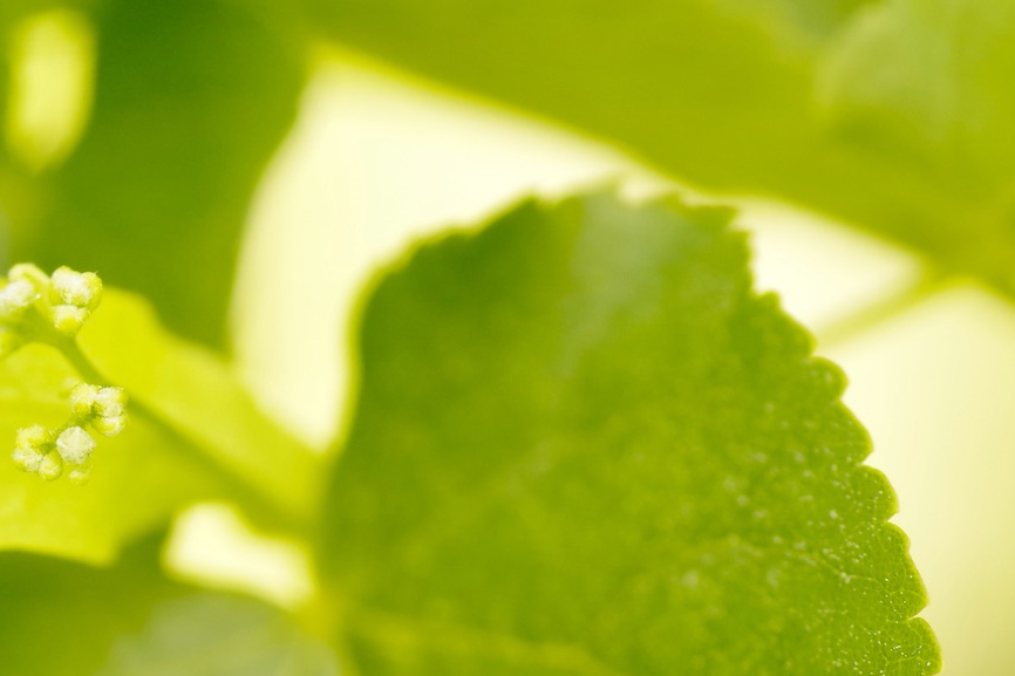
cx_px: 238
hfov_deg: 10.6
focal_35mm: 194
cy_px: 531
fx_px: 5468
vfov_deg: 7.1
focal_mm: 70
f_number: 4.5
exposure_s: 1/500
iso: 800
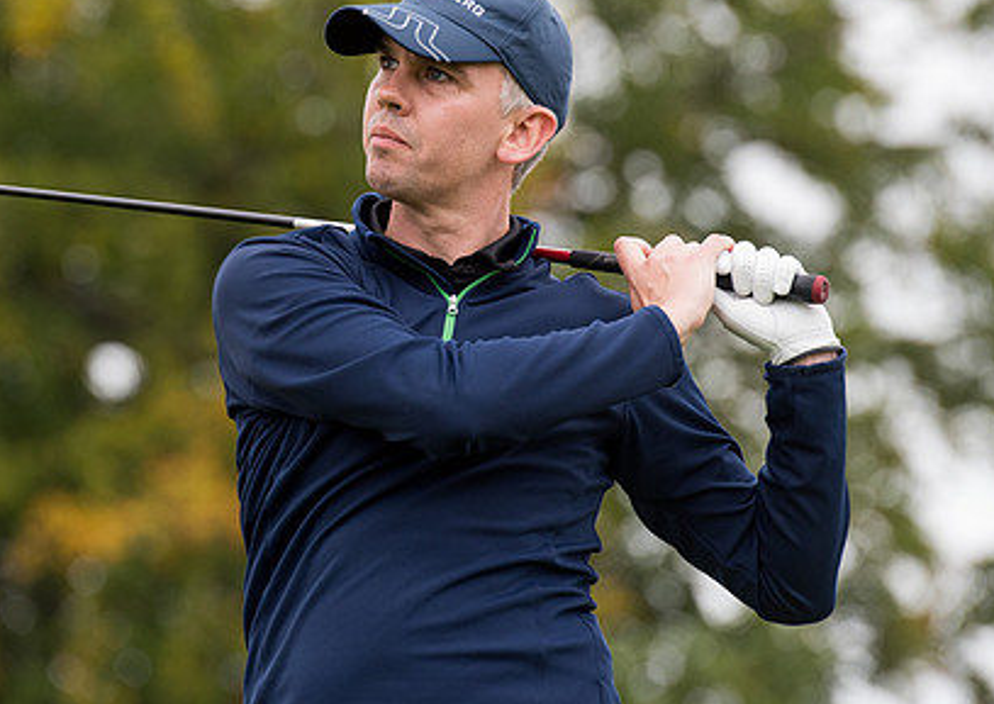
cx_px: 384
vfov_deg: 4.2
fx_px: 9543
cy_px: 275
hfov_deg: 6.0
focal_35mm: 339
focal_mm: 200
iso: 800
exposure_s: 1/1250
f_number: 4
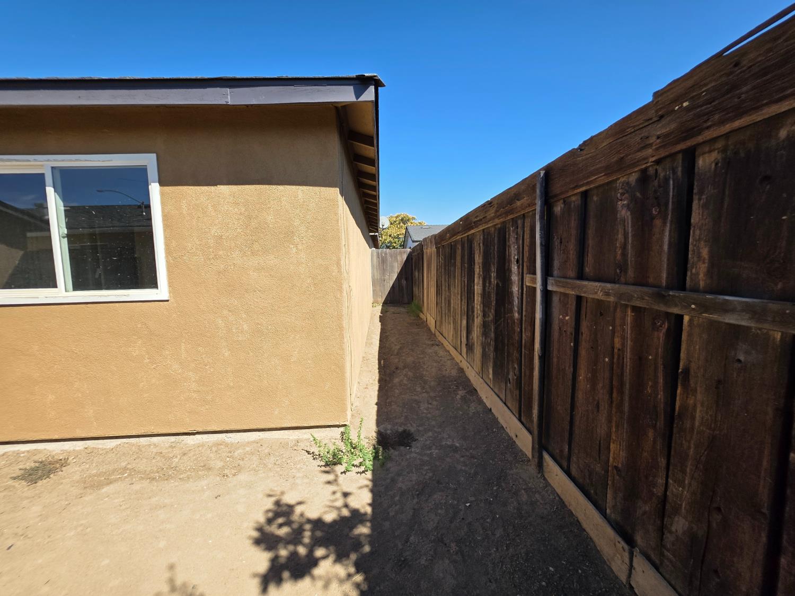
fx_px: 299
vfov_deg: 89.9
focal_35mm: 13
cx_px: 398
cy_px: 298
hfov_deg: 106.2
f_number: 1.9
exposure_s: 1/2000
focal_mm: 2.2
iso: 80
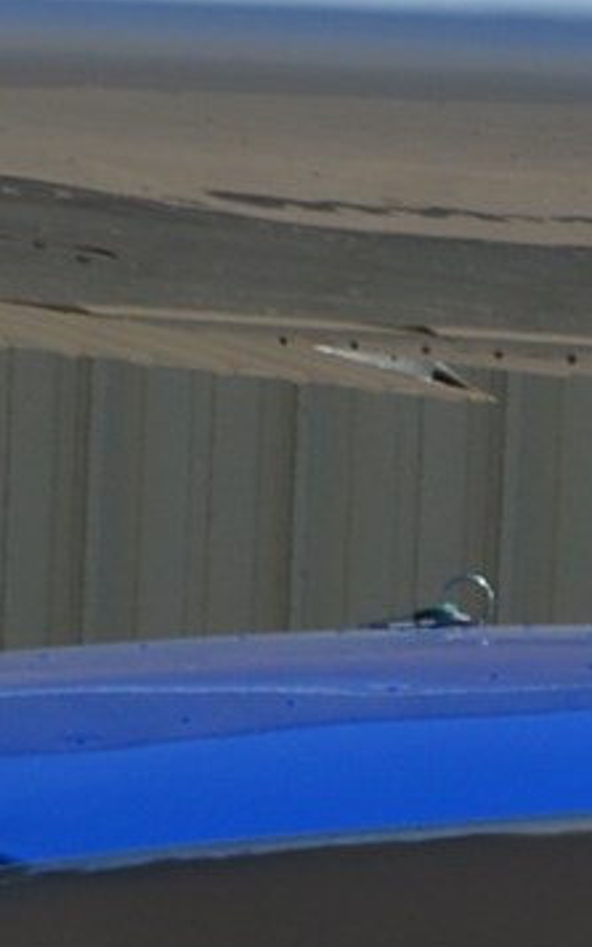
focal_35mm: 412
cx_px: 2081
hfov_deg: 3.1
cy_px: 1875
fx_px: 10640
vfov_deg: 5.0
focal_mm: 32
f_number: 9
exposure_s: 1/320
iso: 100
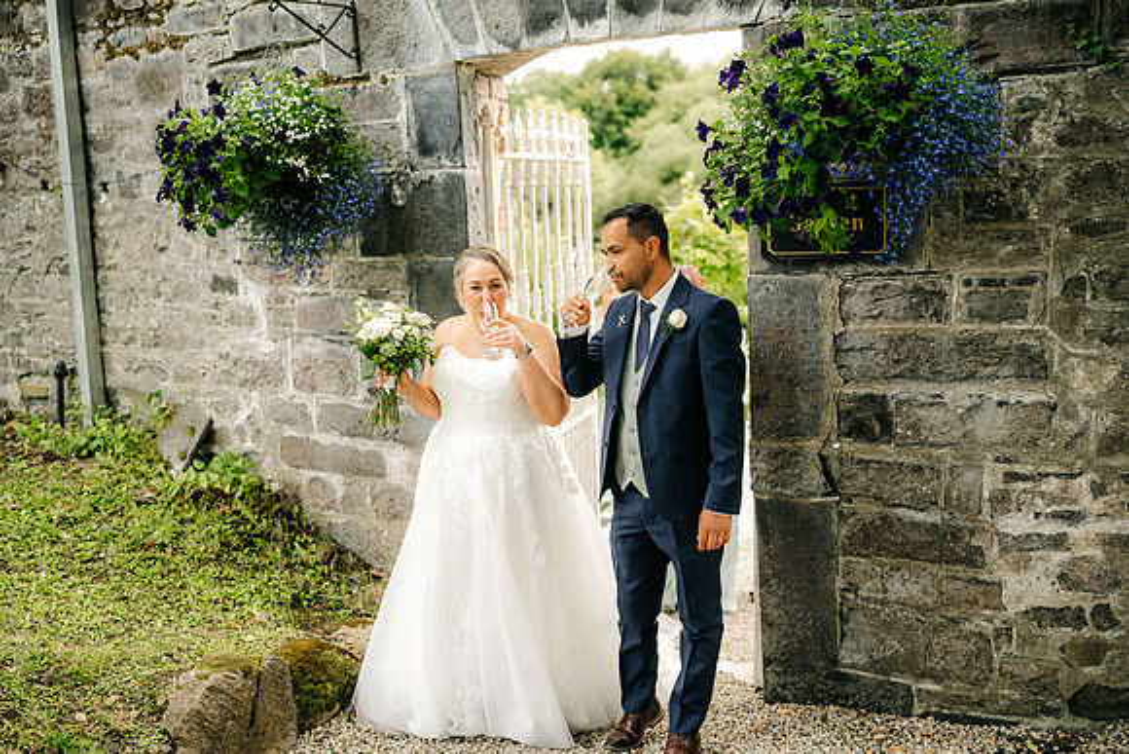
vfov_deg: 37.9
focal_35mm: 35
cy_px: 377
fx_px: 1098
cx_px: 564
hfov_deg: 54.4
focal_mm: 35
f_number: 2
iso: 100
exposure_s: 1/400
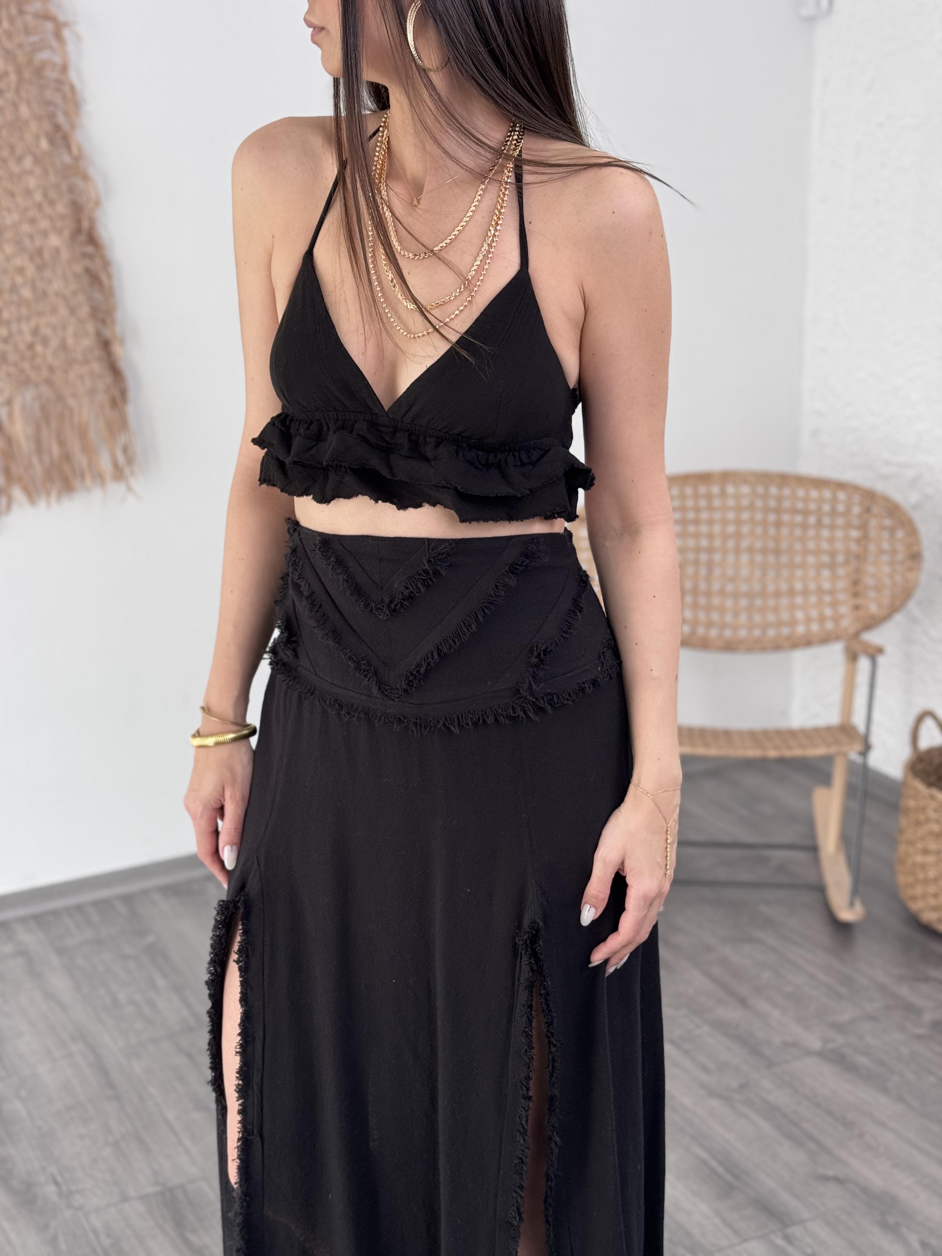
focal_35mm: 48
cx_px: 471
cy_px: 628
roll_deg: +0.6
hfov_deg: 30.3
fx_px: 1742
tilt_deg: -14.4
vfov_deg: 39.7
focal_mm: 6.76
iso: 80
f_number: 1.78
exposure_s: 1/121
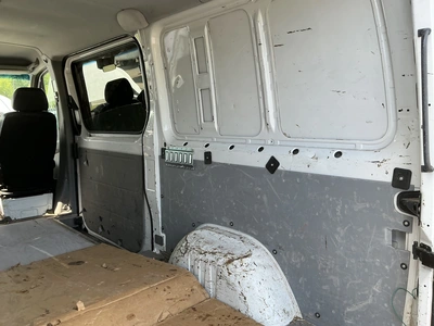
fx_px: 351
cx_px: 217
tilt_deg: -8.9
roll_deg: +0.9
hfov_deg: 63.4
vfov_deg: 49.7
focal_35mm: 28
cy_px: 163
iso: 20
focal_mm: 3
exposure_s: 1/138
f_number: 1.8
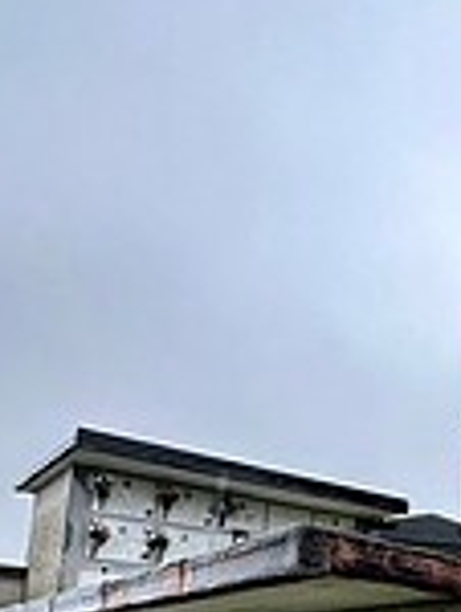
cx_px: 608
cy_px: 571
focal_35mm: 42
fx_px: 744
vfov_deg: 40.7
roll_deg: -0.3
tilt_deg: +8.8
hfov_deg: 28.1
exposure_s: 1/263
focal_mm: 2.22
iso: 40
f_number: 2.2
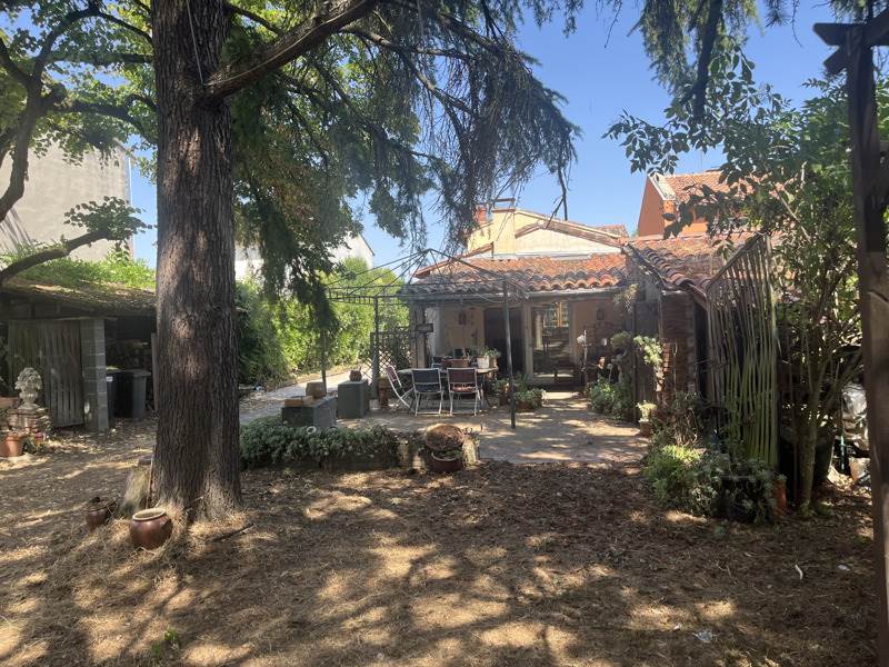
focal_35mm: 26
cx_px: 444
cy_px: 334
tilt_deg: -1.6
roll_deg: +1.8
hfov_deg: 67.3
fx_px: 668
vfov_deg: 53.1
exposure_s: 1/577
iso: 50
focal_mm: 5.1
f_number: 1.6
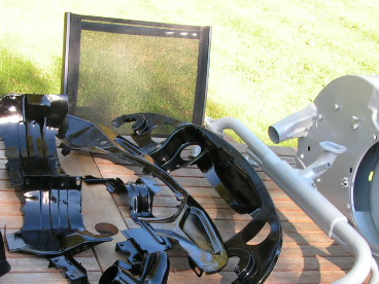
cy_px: 218
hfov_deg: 29.3
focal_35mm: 66
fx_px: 723
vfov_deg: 22.0
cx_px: 157
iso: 50
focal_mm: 6.3
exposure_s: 1/30
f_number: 6.3
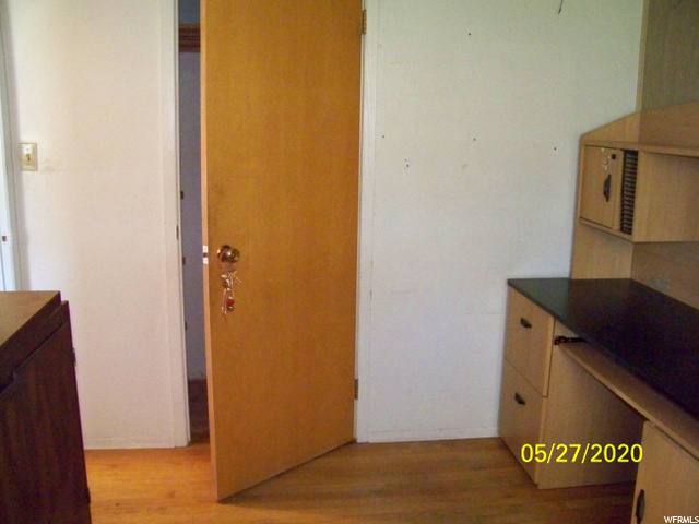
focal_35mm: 33
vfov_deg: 42.9
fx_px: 666
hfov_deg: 55.4
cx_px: 350
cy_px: 262
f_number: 2.8
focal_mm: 5.85
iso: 1600
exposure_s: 1/30
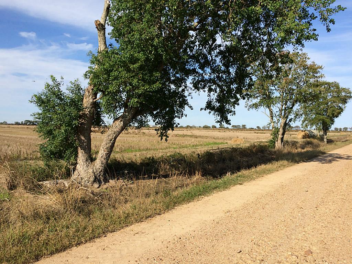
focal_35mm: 29
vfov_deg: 48.2
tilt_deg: -0.5
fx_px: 295
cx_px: 176
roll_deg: -0.2
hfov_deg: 61.7
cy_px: 132
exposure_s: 1/1866
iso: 32
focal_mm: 4.15
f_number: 2.2
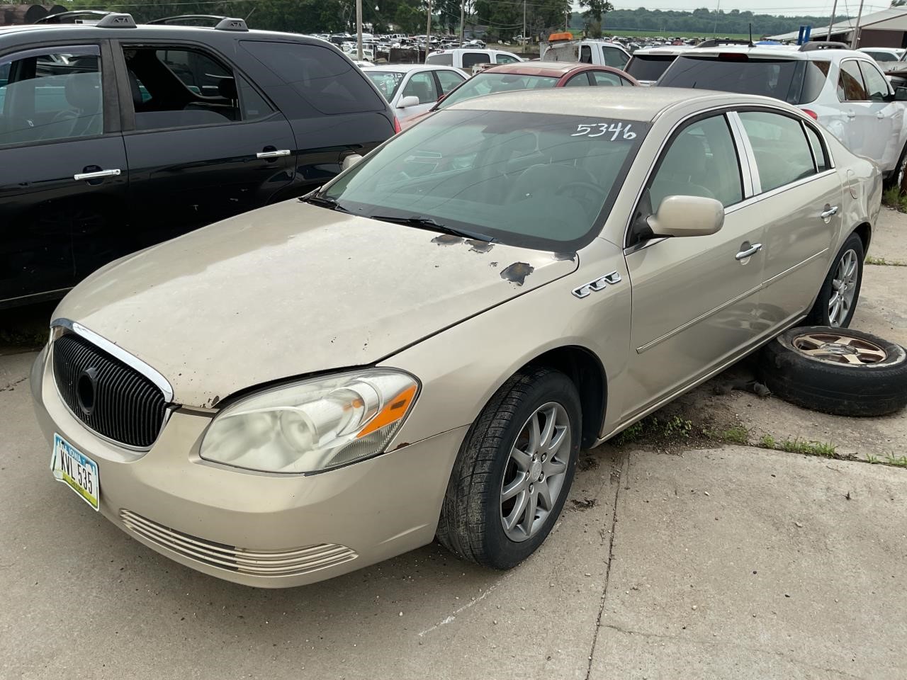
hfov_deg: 61.7
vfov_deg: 48.2
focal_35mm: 29
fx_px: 760
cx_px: 454
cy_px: 340
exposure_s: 1/804
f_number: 1.8
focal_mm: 3
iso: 16
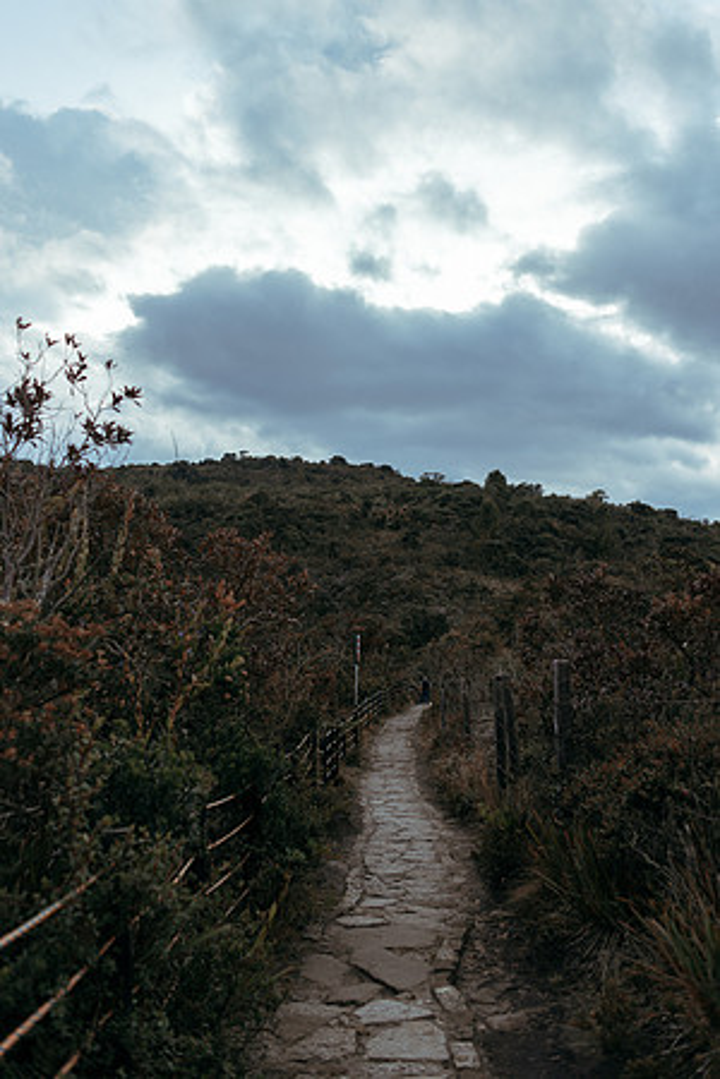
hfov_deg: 37.9
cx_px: 360
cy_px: 540
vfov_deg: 54.4
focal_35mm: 35
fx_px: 1050
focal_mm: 35
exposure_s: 1/200
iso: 125
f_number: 3.2
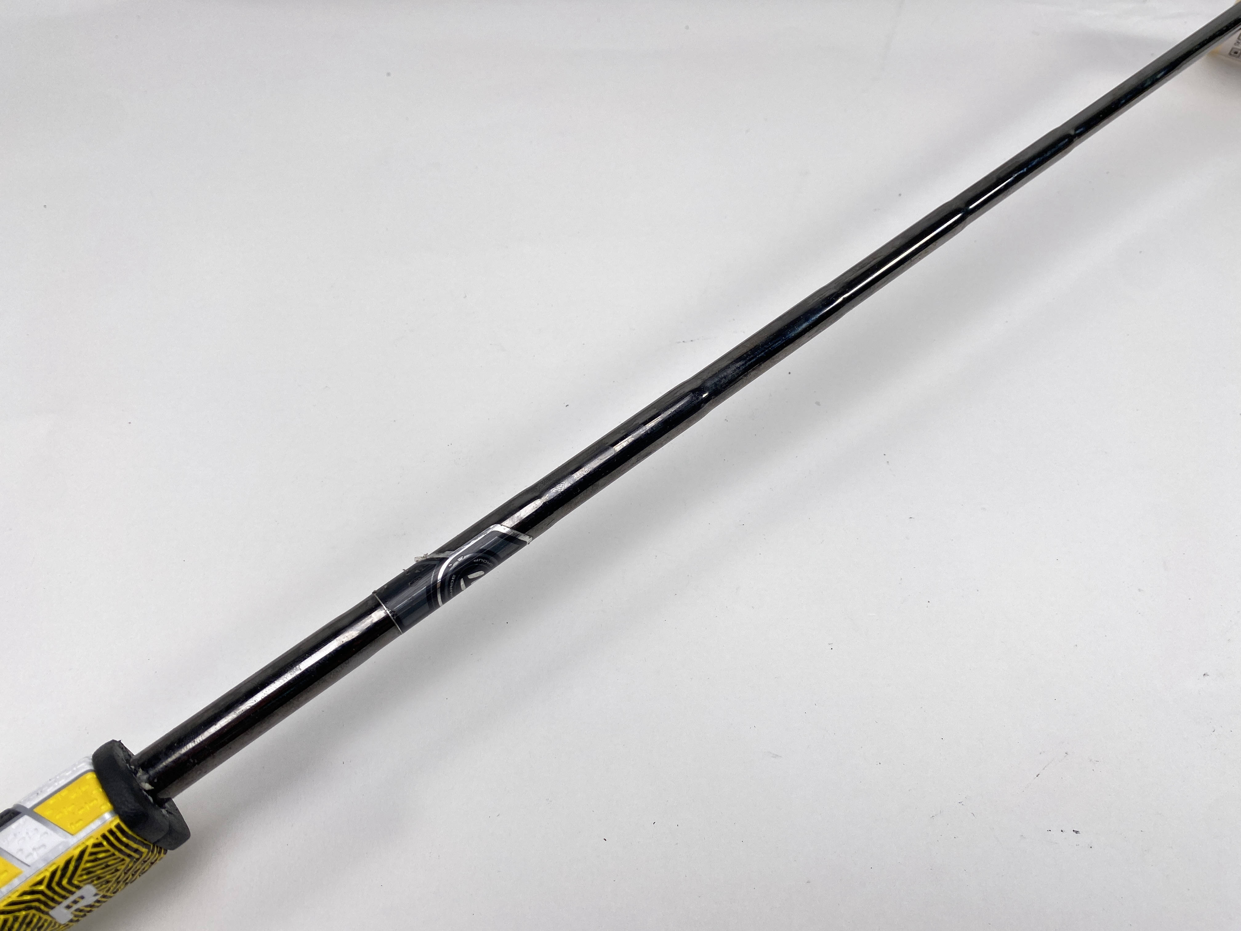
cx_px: 620
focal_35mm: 26
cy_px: 466
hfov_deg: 67.3
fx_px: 932
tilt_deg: -54.4
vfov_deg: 53.1
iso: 32
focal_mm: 4.25
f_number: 1.8
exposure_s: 1/354
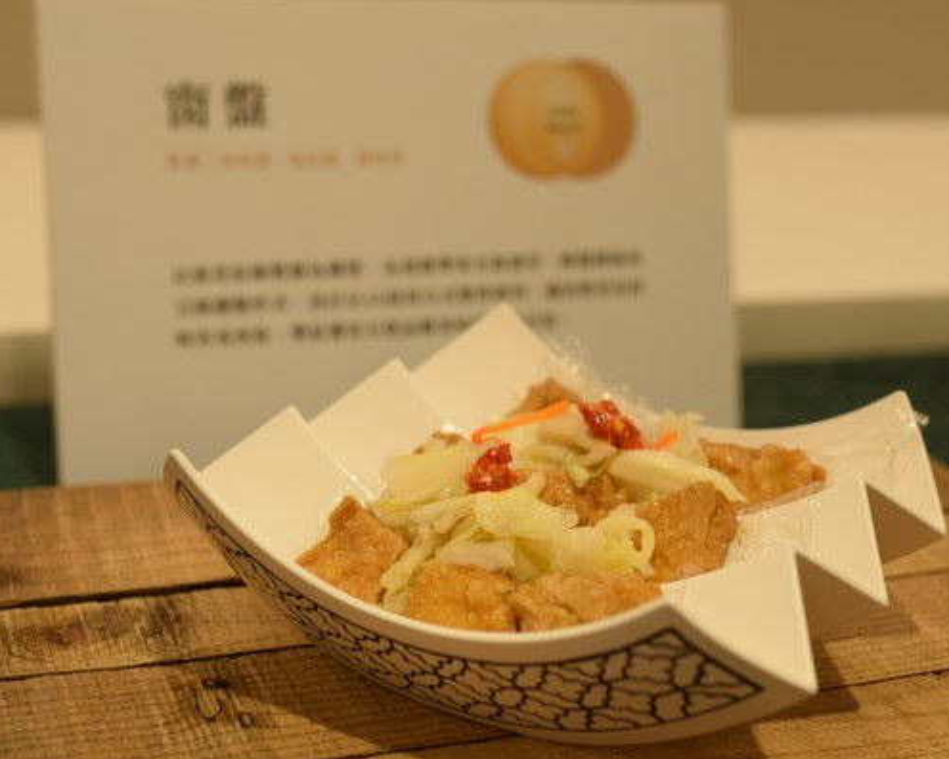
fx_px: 1673
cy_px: 380
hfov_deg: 31.6
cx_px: 524
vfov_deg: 25.6
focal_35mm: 60
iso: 200
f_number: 3.5
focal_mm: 35
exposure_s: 1/50
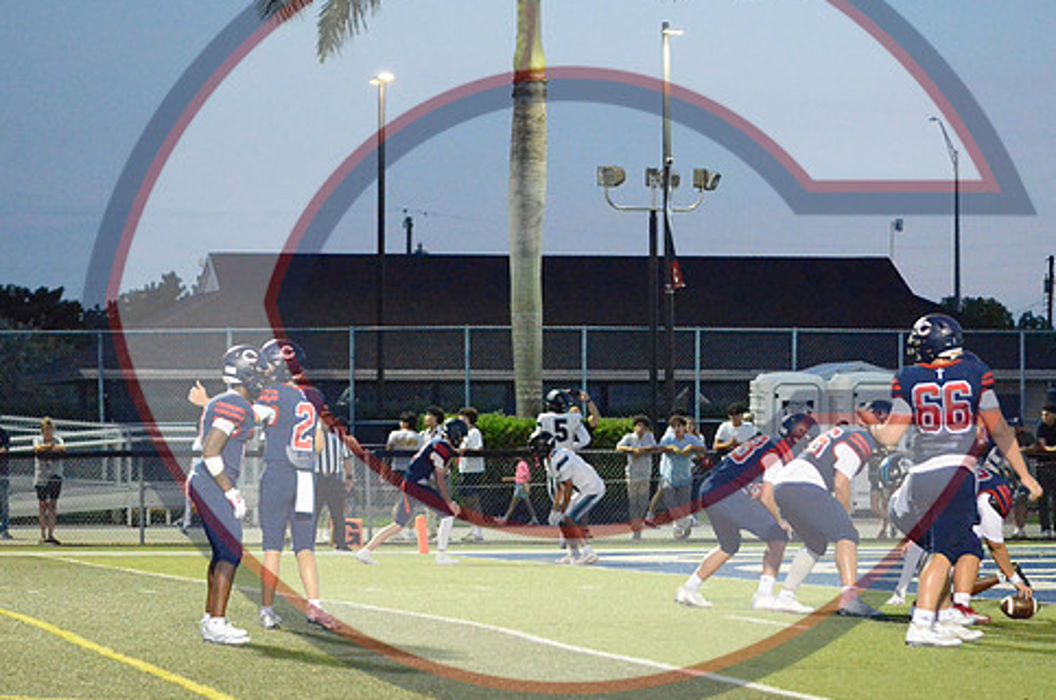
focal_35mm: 144
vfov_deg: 9.5
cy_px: 302
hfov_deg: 14.3
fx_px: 4216
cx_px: 560
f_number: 4.5
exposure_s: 1/400
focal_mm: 80
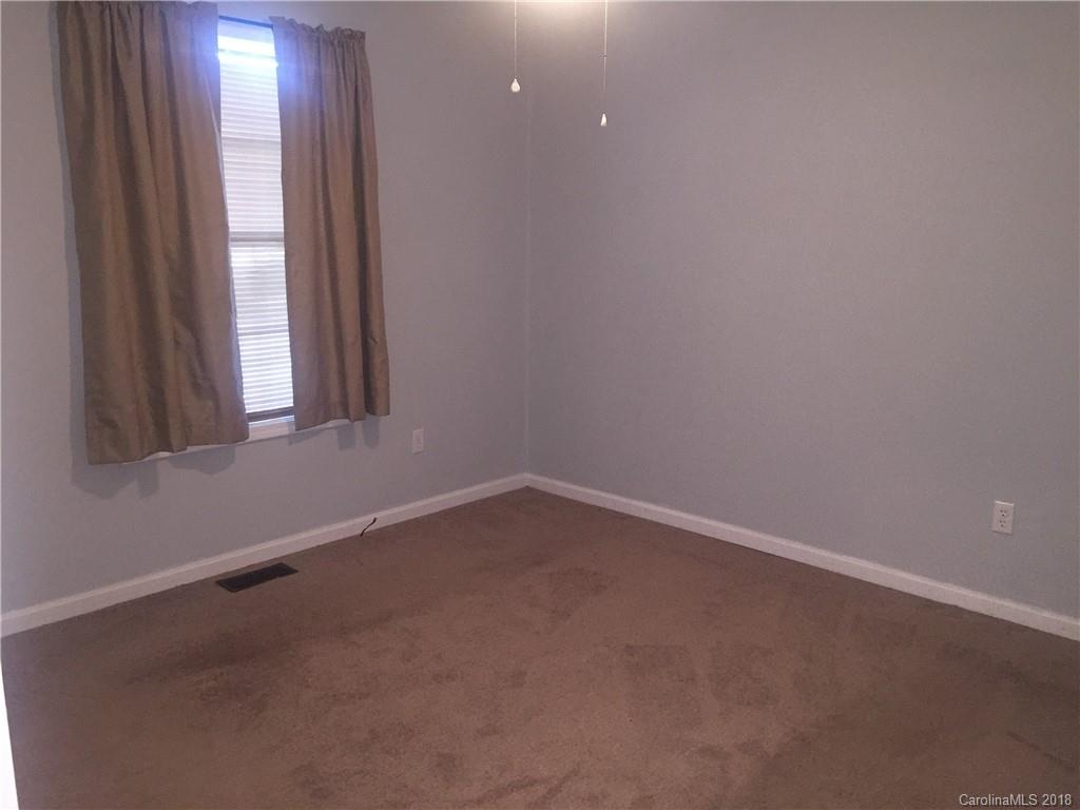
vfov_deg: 48.2
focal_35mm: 29
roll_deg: -0.9
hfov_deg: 61.7
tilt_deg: -11.9
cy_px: 405
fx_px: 905
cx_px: 540
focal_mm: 4.15
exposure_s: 1/16
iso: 200
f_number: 2.2
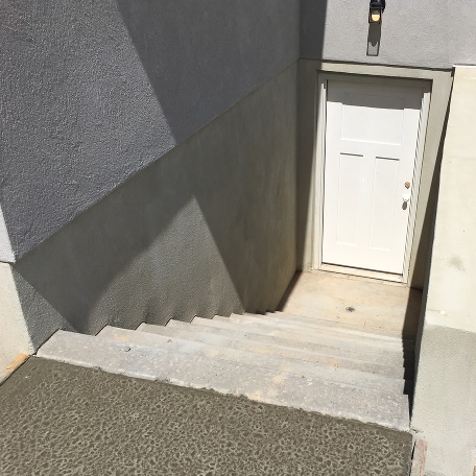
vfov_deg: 46.0
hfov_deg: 45.3
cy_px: 230
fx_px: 560
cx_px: 319
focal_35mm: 36
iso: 25
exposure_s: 1/4049
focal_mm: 4.15
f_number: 2.2
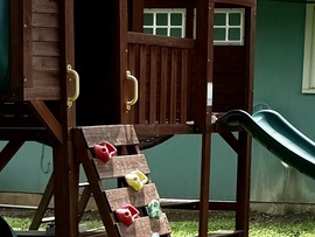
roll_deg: -1.7
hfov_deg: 13.9
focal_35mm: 128
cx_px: 551
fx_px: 1166
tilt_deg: +5.8
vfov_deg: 11.5
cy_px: 23
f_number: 1.78
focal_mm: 6.76
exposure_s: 1/5319
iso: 80
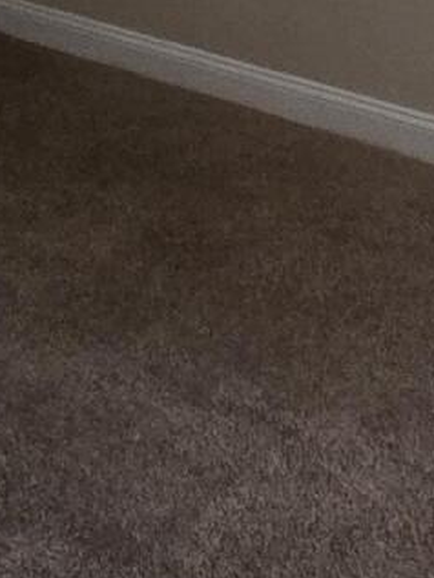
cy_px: -527
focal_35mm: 82
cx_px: 352
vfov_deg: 17.9
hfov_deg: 17.8
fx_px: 1370
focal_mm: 2.2
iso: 200
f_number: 2.2
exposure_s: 1/120
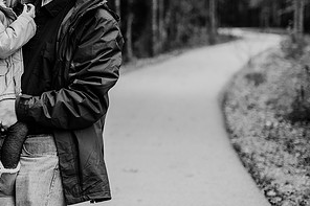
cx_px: 26
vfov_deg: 13.9
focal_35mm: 98
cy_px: 35
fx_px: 843
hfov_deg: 20.4
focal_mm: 50
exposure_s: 1/800
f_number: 2.2
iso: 320
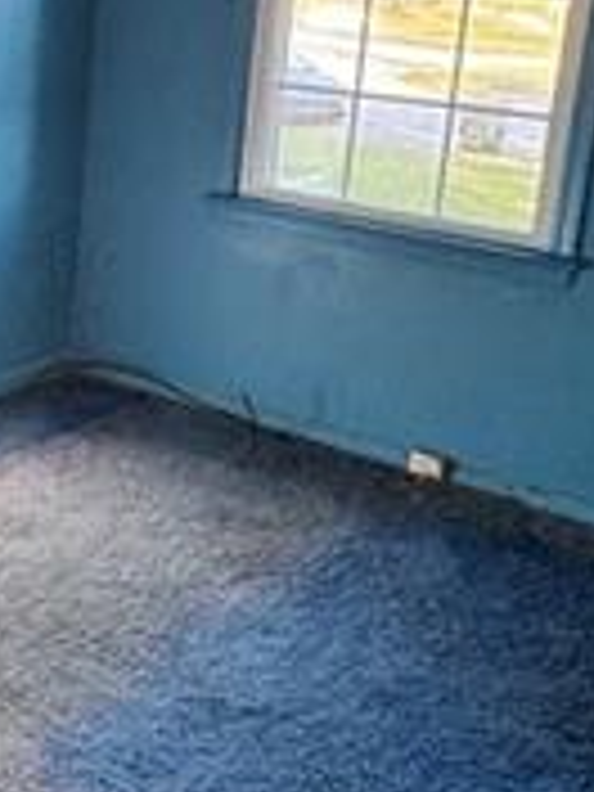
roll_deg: -1.7
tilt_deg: -9.8
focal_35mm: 61
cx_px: -99
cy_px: 270
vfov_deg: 31.5
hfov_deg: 22.3
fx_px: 1396
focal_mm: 2.22
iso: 320
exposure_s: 1/91
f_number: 2.2
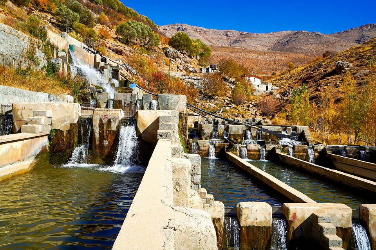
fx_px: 355
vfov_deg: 38.9
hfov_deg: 55.8
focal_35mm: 34
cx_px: 188
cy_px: 125
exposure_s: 1/320
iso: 100
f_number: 10
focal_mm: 34
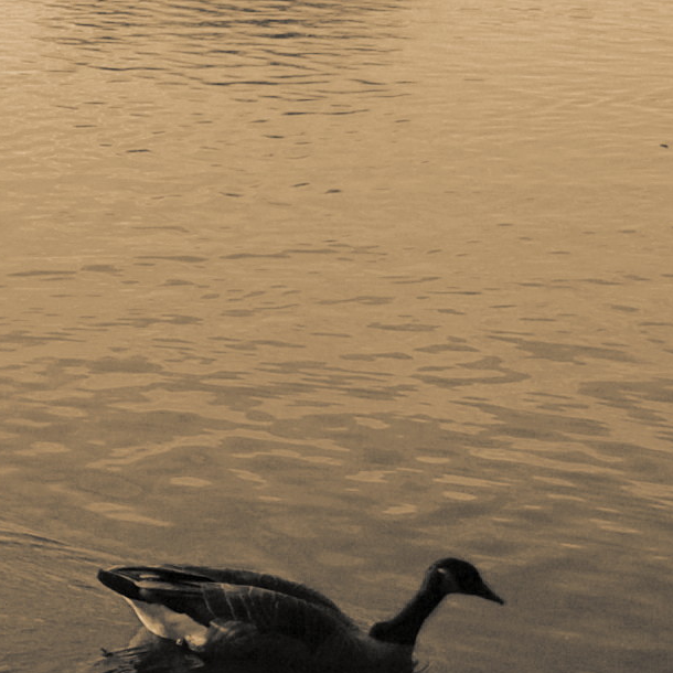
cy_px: 149
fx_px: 2486
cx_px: -895
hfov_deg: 12.4
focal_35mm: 113
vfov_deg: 15.3
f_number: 8
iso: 200
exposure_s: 1/250
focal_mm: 18
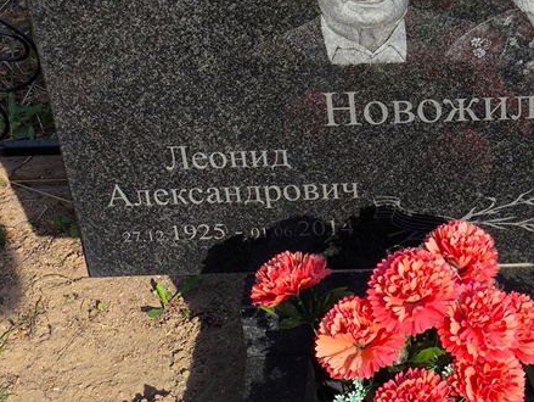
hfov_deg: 21.2
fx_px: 1405
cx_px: 431
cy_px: 108
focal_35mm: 91
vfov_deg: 16.2
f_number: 1.7
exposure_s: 1/1014
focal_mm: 4.71
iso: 50
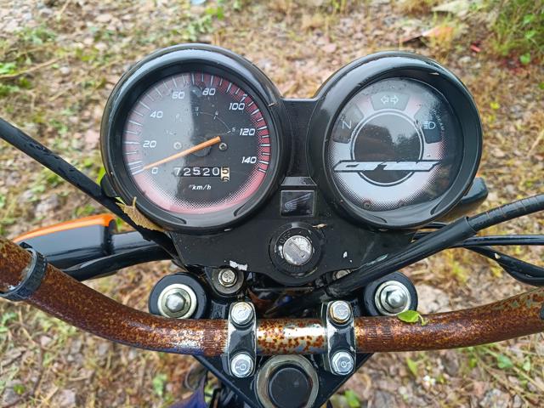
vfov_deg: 53.1
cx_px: 272
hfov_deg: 67.3
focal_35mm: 26
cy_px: 204
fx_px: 409
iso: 149
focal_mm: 4.81
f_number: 1.8
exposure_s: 1/124
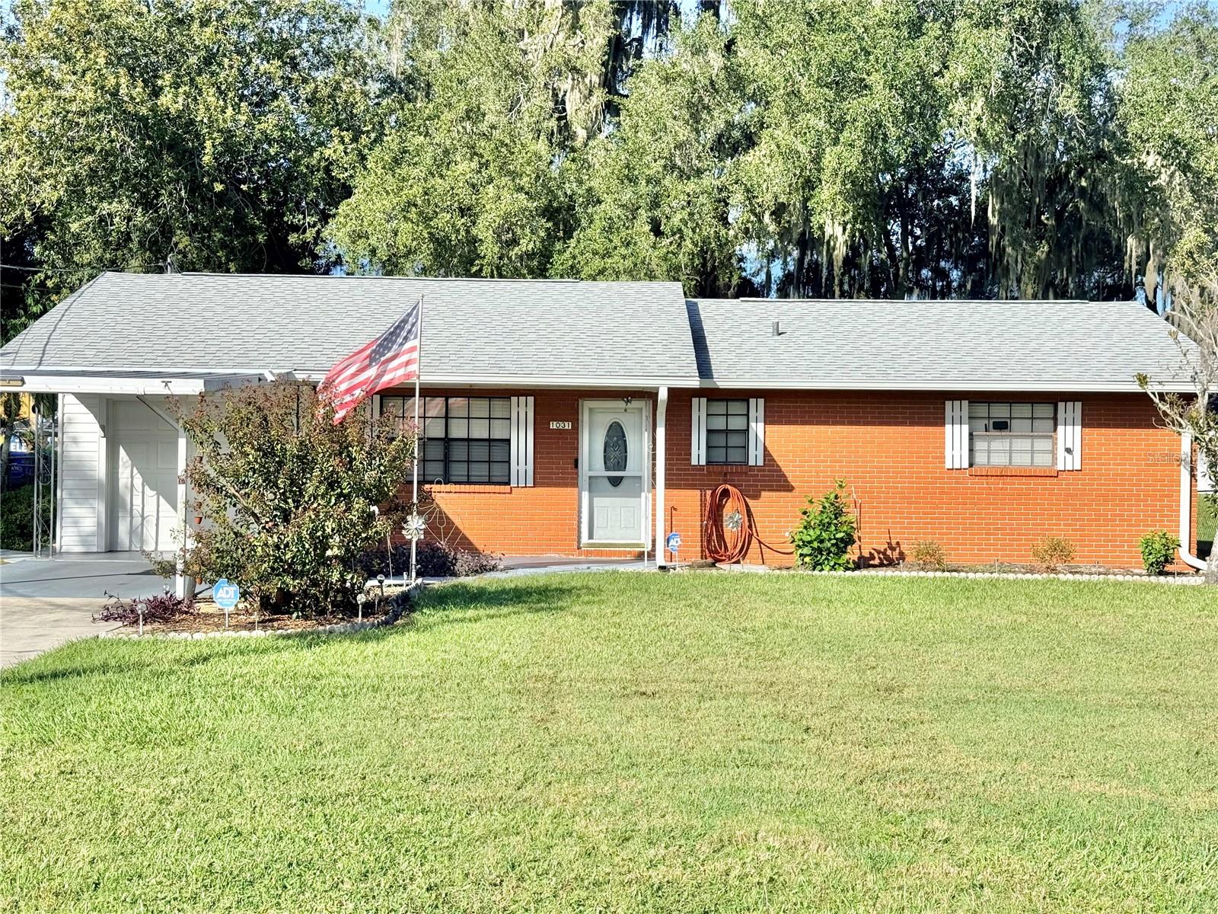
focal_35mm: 48
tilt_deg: +0.2
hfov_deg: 39.7
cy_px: 457
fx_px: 1689
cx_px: 609
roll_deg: -0.5
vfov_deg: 30.3
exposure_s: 1/4098
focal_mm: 6.76
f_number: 1.78
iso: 64
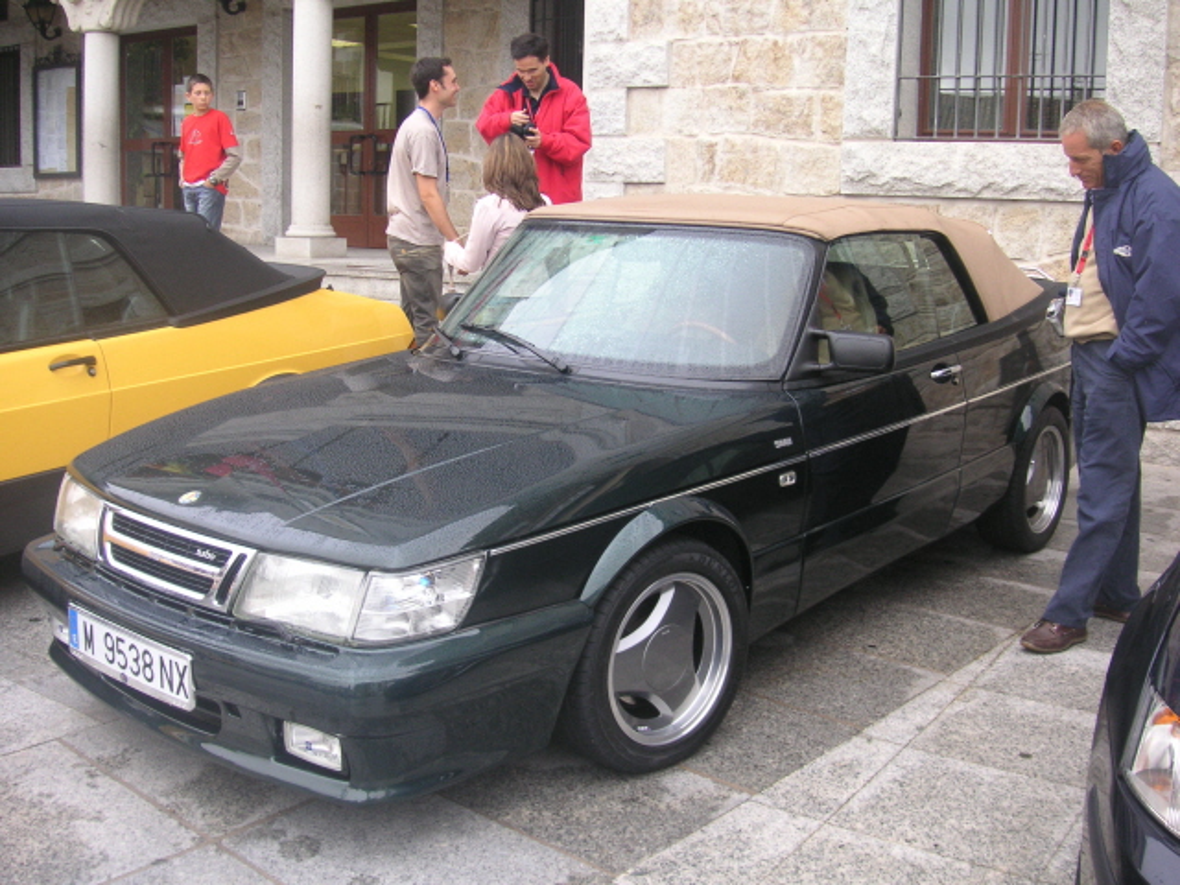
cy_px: 442
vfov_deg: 38.7
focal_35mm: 37
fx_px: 1261
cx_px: 590
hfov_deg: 50.1
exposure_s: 1/60
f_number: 2.8
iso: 50
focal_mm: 6.1
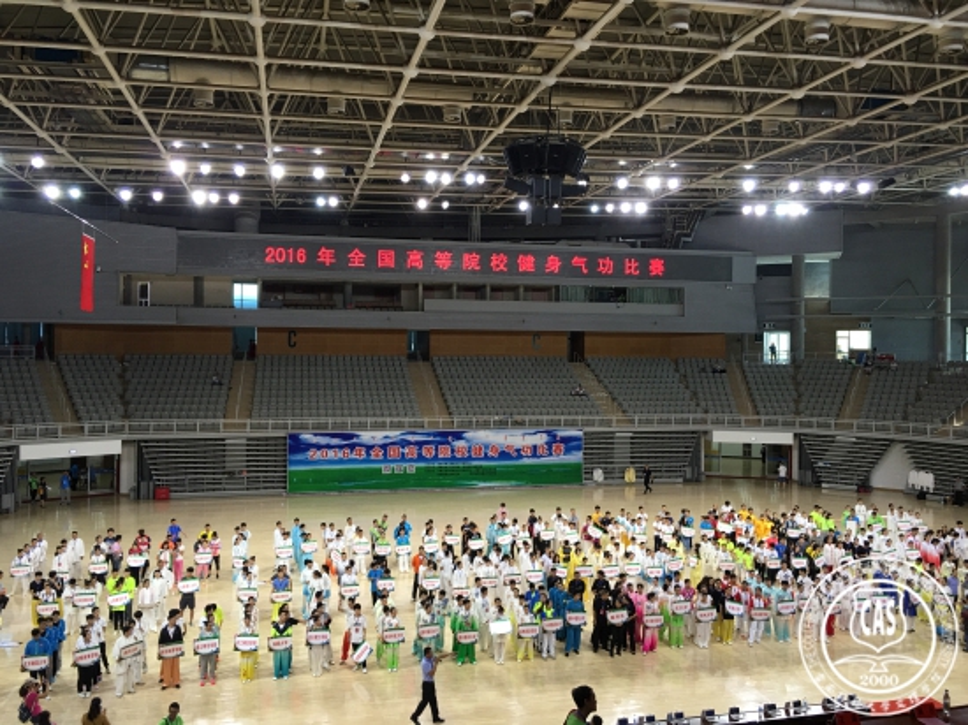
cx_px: 484
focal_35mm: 29
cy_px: 362
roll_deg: -0.5
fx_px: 811
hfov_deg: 61.7
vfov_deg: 48.2
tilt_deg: -0.1
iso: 25
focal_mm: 4.15
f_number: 2.2
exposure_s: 1/33
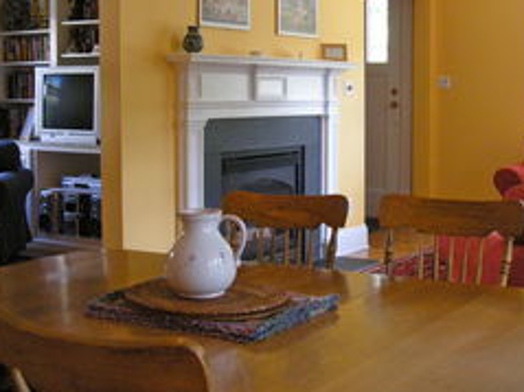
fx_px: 862
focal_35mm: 57
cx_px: 324
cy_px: 140
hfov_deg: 33.6
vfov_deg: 25.5
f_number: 2.8
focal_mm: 7.9
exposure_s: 1/62.7
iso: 345
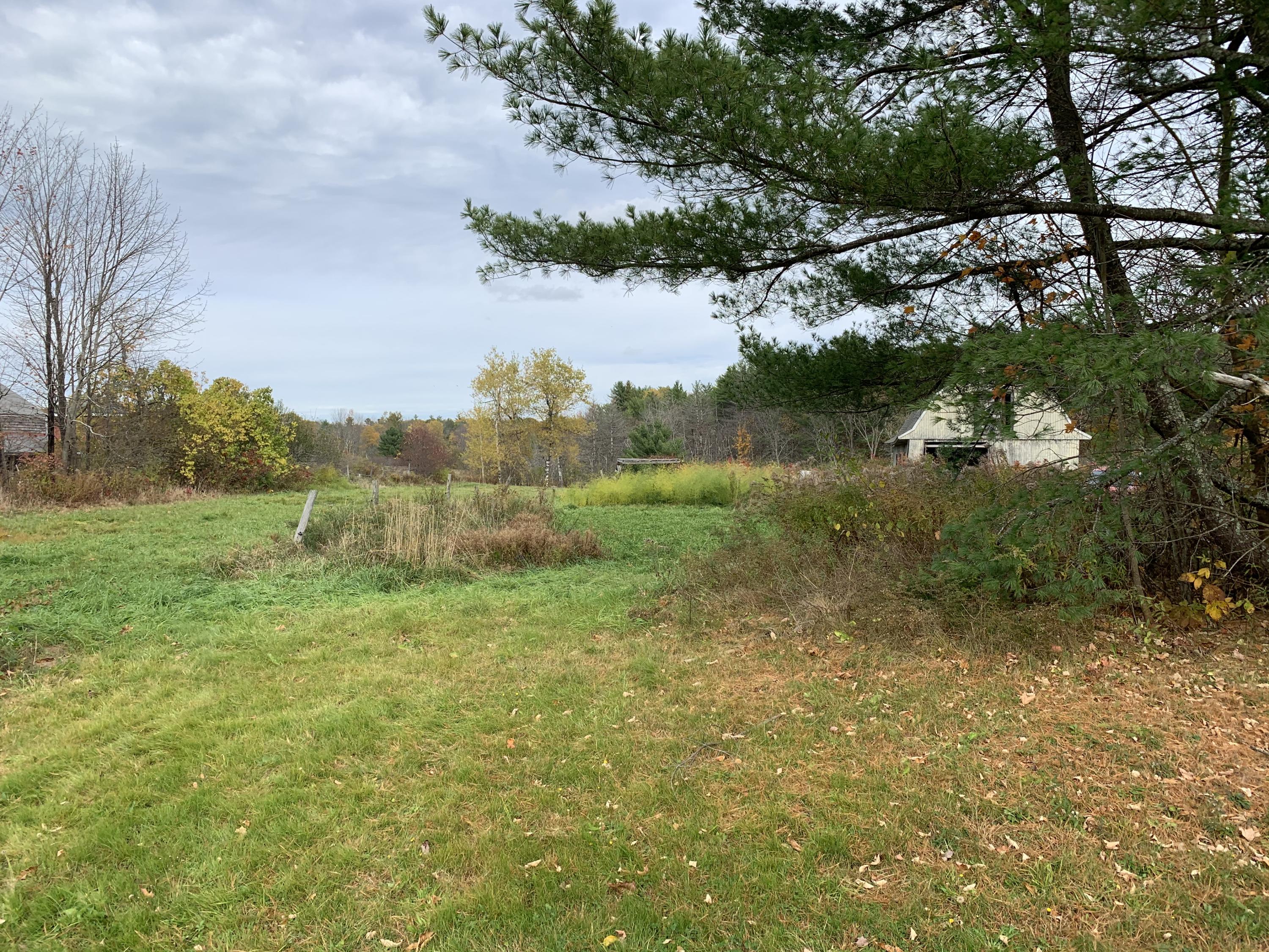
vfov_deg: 53.1
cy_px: 476
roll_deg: +2.2
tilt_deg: -0.9
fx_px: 953
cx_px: 634
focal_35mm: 26
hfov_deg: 67.3
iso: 25
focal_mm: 4.25
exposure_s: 1/1350
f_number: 1.8
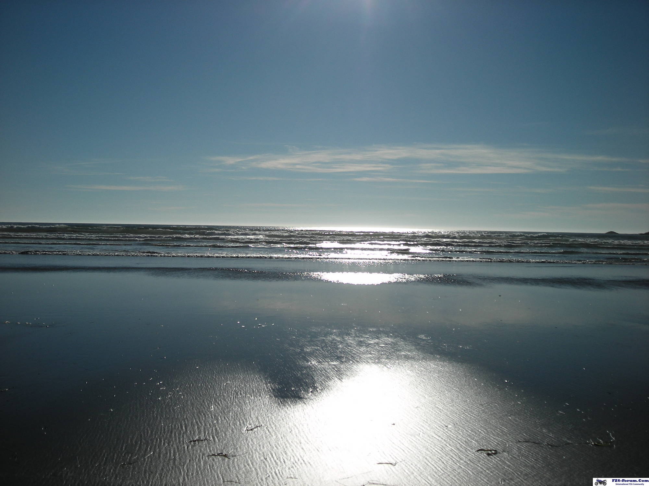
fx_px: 769
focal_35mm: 41
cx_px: 324
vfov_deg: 35.1
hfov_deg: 45.8
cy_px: 243
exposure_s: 1/1244
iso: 50
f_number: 6.6
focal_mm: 6.8
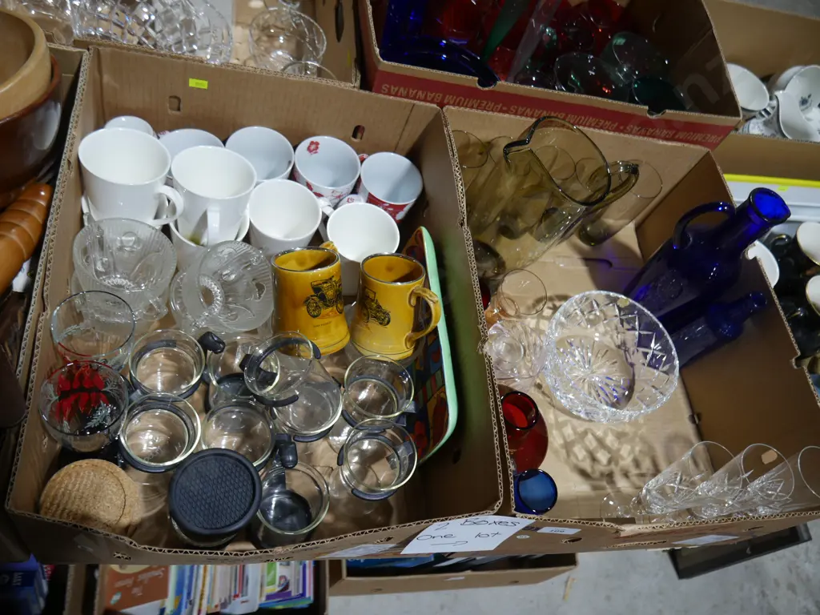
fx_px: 663
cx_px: 410
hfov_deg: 63.4
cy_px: 308
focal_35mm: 28
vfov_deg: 49.7
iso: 200
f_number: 3.5
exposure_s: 1/80
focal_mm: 14
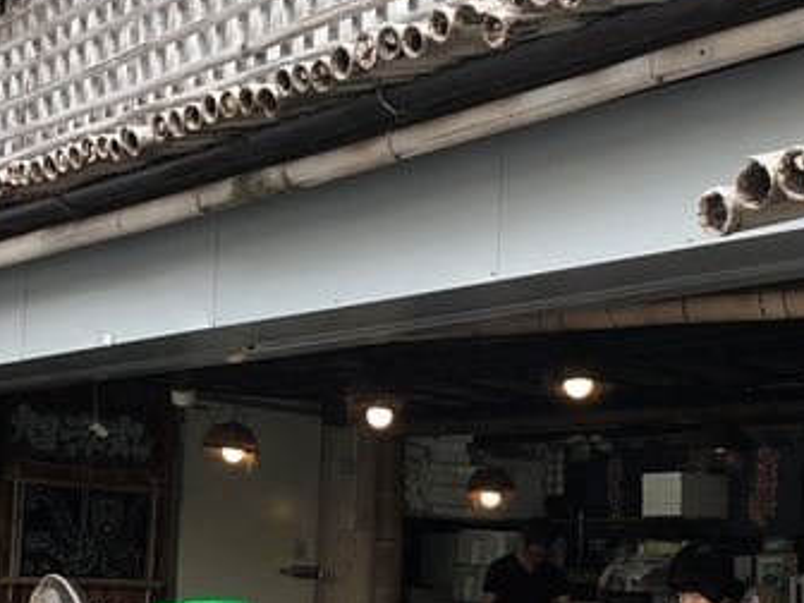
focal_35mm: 68
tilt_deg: +2.7
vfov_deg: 21.2
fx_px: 1579
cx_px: 394
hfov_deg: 28.6
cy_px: 542
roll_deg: -1.9
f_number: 1.8
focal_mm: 3.99
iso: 20
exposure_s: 1/101
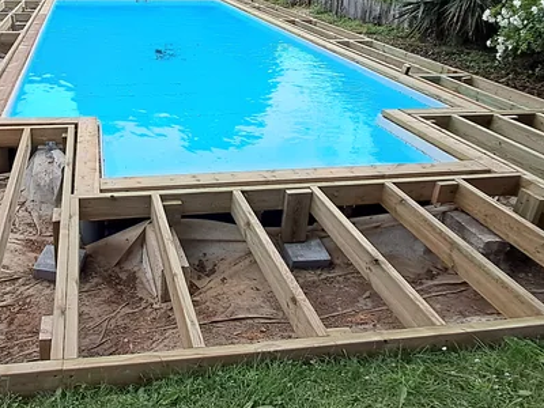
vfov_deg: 43.7
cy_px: 147
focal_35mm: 32
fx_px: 503
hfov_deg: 54.8
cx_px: 154
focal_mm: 1.64
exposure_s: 1/812
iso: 40
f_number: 2.2
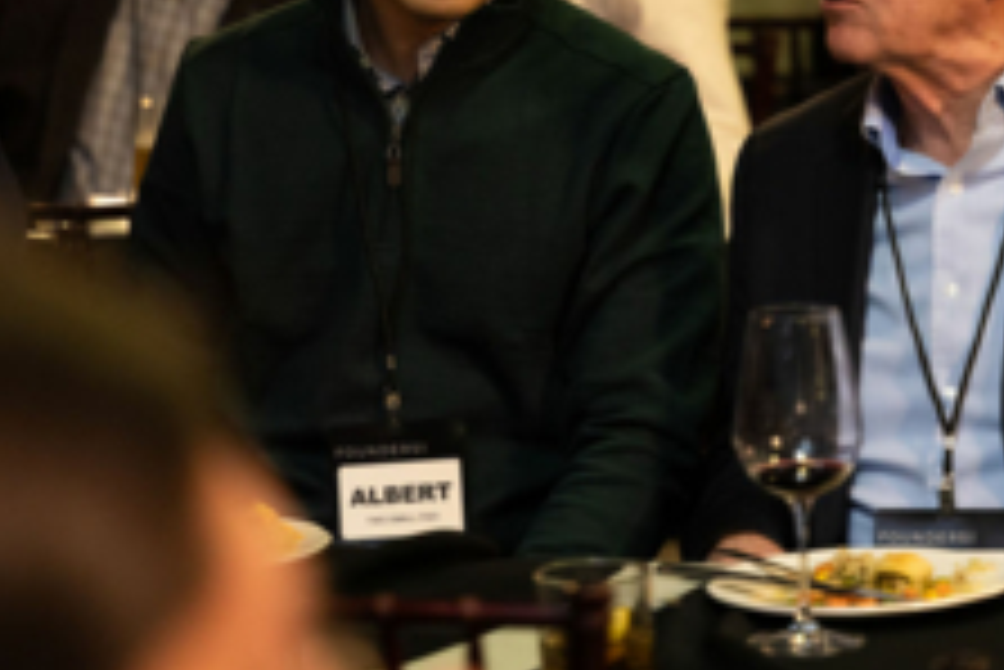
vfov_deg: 7.3
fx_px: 5246
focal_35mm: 188
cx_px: 644
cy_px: 121
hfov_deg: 10.9
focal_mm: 105
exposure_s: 1/125
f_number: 2.8
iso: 1600
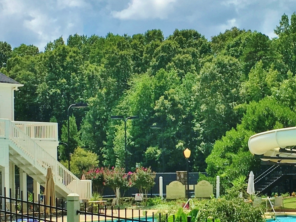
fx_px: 864
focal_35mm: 101
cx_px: 236
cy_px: 179
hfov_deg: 19.3
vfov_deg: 14.6
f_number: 2.2
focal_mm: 4.15
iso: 25
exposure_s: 1/2481
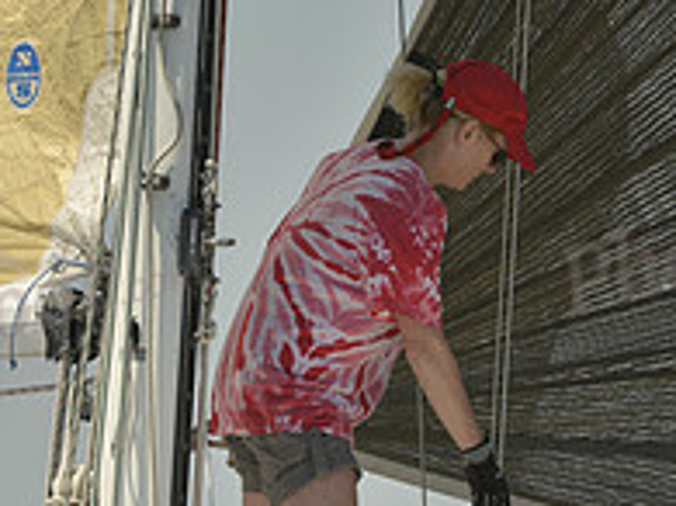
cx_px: 383
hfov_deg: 1.7
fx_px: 22366
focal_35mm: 1146
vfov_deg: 1.3
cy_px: 776
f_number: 5.6
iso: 200
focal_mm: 400
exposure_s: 1/1600
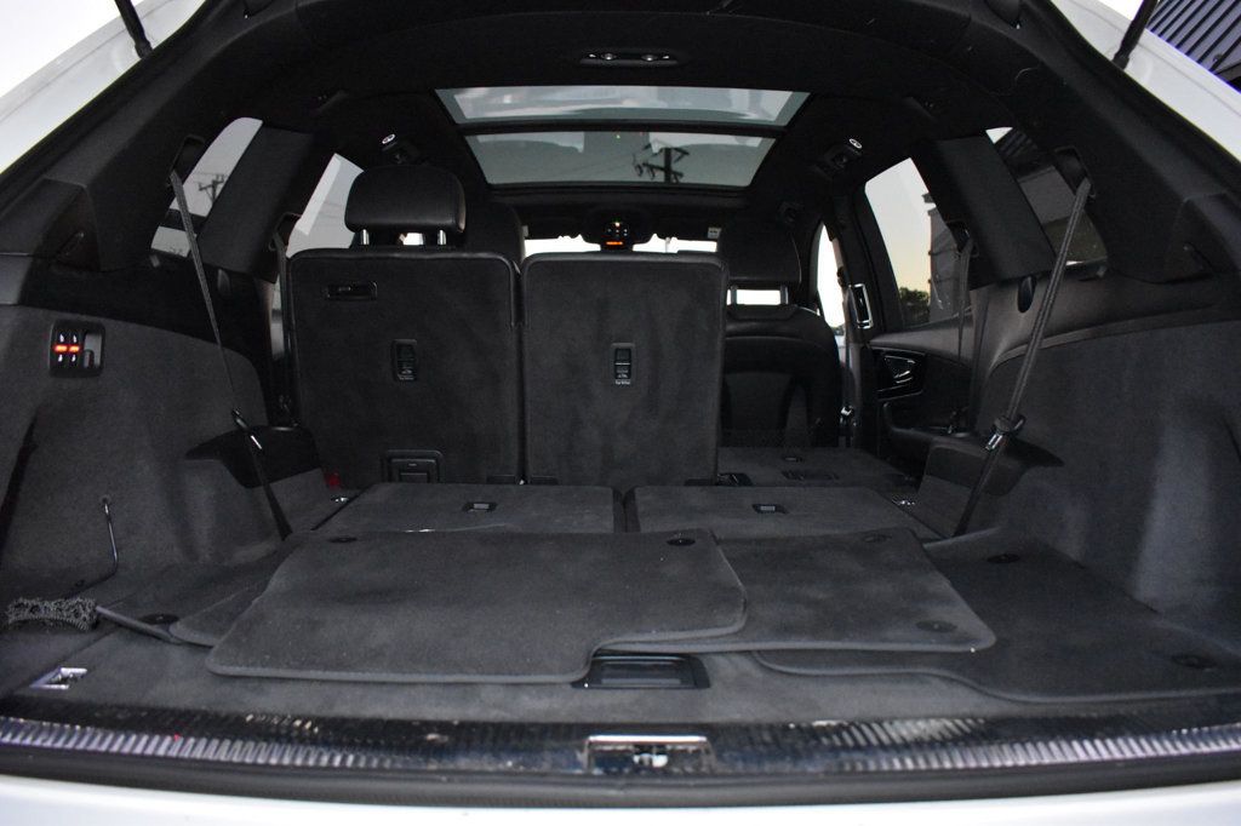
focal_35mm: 27
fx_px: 930
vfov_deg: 47.9
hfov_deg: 67.4
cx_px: 620
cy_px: 413
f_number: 3.5
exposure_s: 1/60
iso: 6400
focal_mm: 18
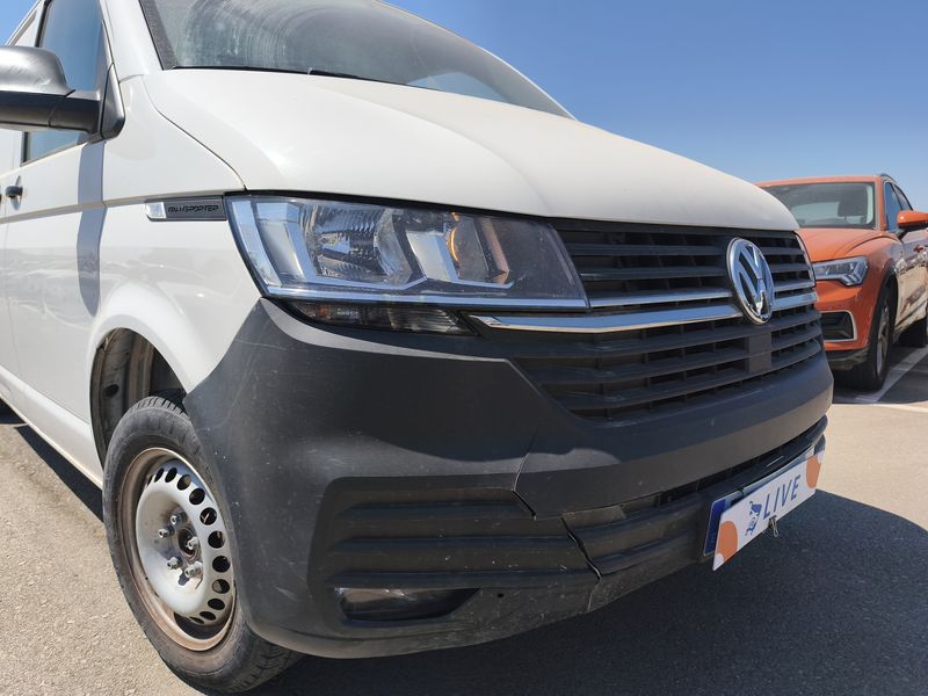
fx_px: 617
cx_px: 464
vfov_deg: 58.9
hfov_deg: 73.9
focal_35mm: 23
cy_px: 348
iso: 50
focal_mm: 6.14
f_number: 1.65
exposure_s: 1/1408
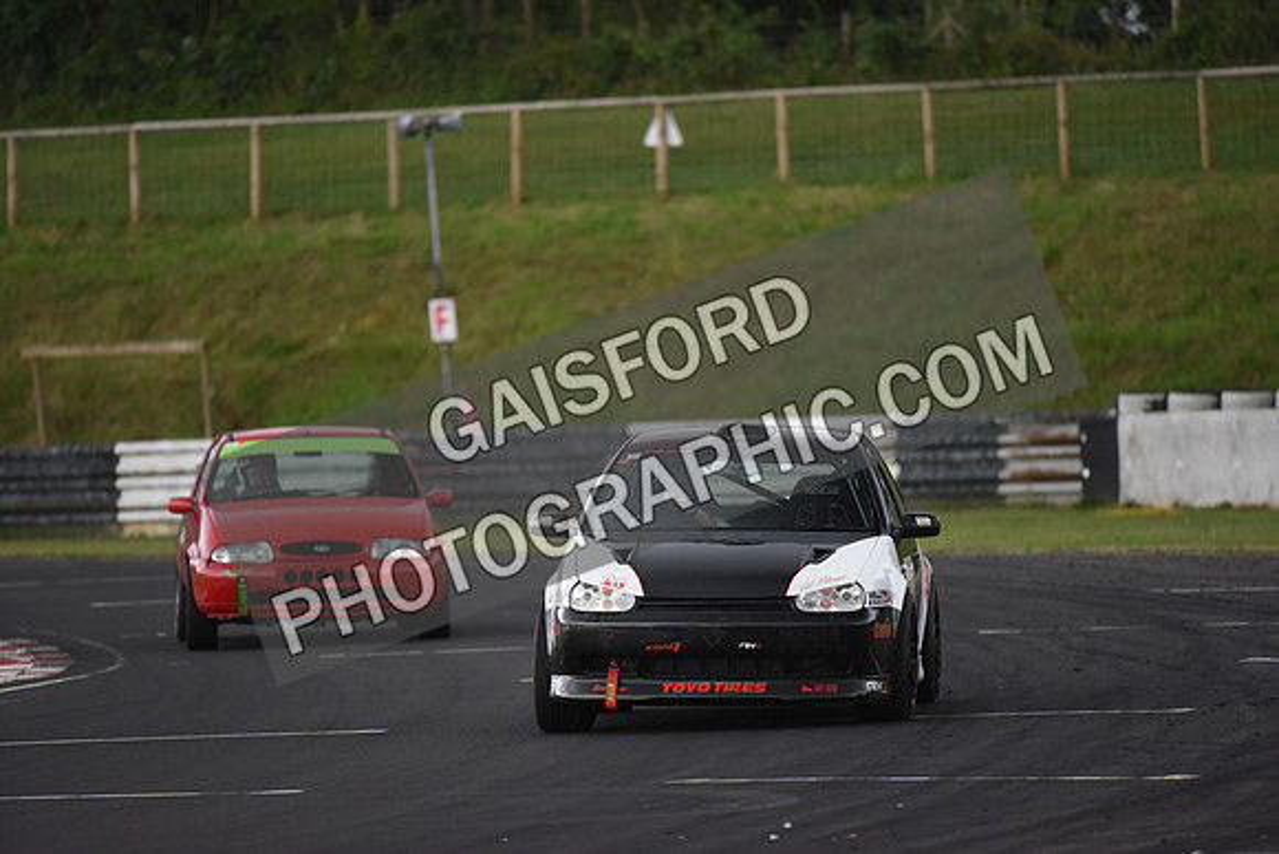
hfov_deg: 5.2
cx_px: 640
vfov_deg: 3.4
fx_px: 14214
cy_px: 427
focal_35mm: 400
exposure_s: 1/1000
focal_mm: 400
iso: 1600
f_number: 4
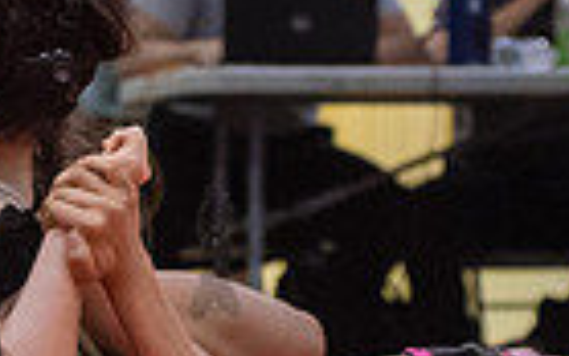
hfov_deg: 5.6
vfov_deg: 3.6
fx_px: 5724
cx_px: -373
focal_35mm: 369
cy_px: 441
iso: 8000
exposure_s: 1/400
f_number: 3.5
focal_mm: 80
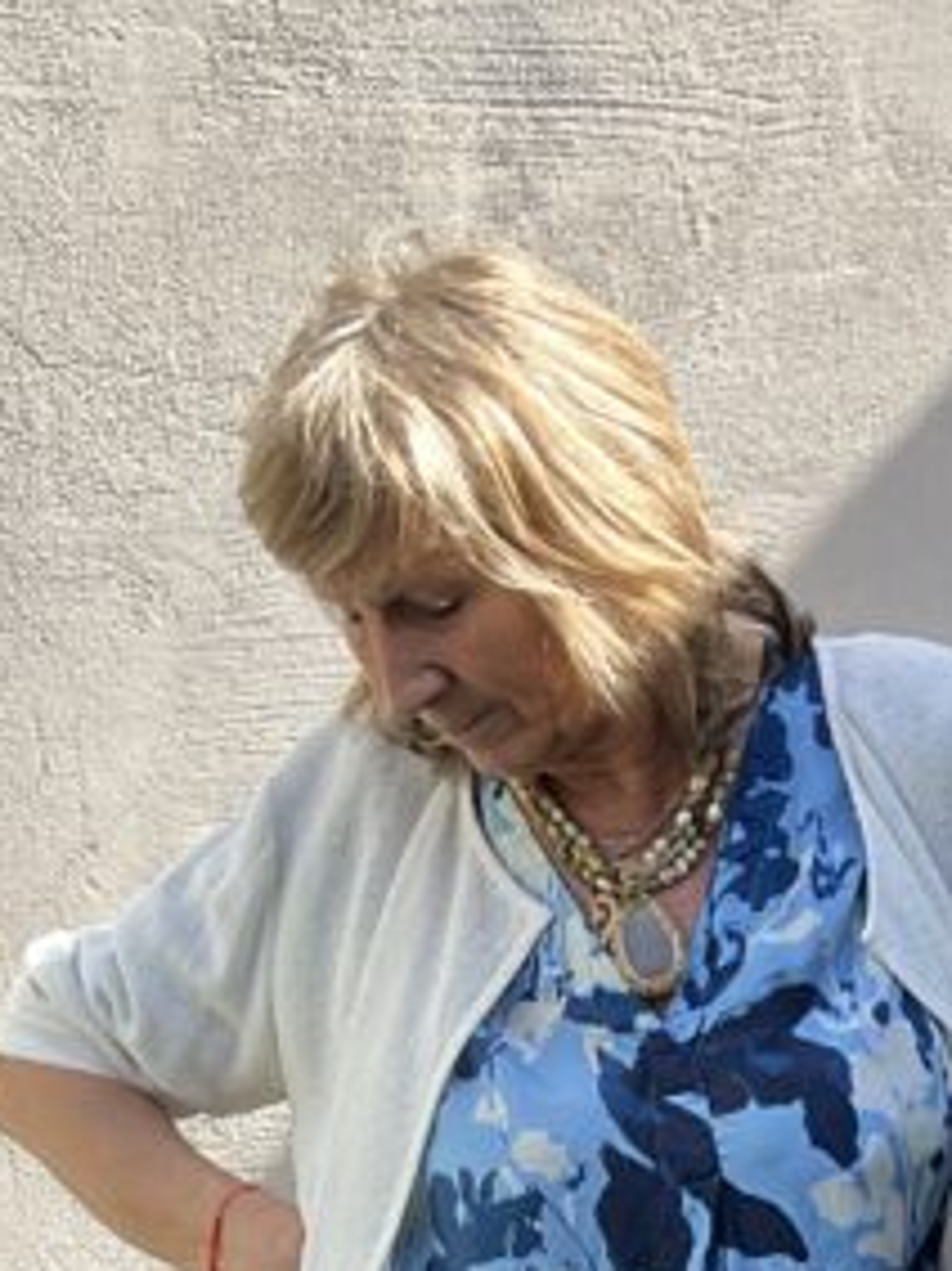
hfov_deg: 13.8
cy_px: 1756
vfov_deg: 17.3
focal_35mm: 105
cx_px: 1051
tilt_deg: -17.0
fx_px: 3853
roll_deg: +0.9
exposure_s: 1/340
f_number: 1.8
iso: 16
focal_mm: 3
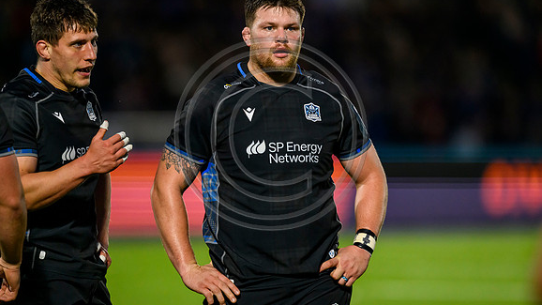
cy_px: 133
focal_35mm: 589
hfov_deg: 3.7
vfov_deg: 2.1
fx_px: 8464
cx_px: 271
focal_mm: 560
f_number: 4
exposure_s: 1/1250
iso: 5000
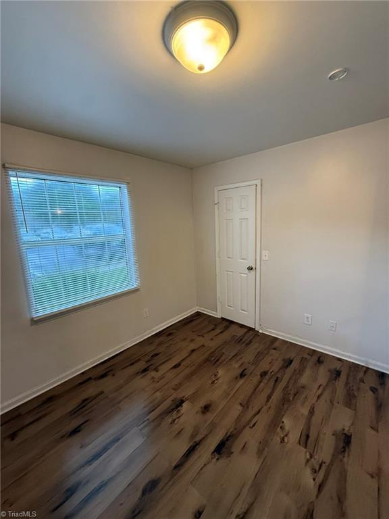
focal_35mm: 14
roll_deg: +1.7
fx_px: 210
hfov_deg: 85.7
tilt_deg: -8.7
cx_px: 194
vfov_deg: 102.1
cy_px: 260
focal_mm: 2.22
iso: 320
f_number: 2.2
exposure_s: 1/61
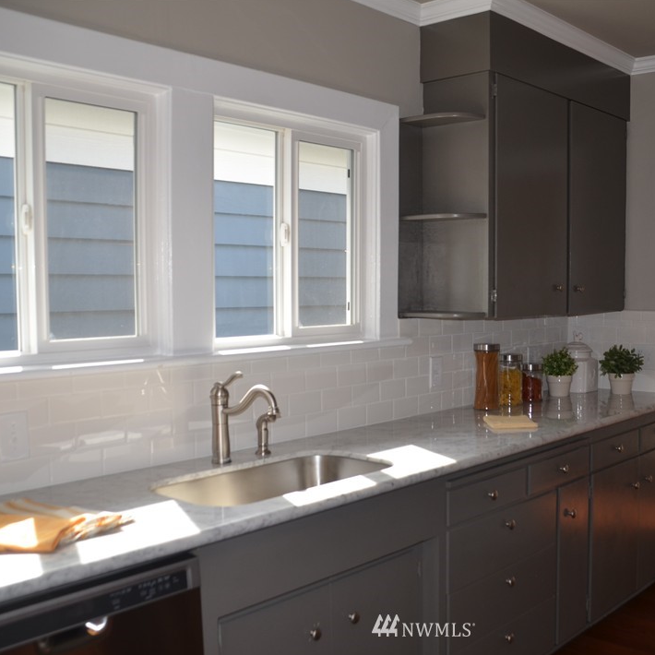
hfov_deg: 42.4
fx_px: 835
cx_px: 424
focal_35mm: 39
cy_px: 328
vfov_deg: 42.8
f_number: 3.5
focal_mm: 20
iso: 180
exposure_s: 1/200
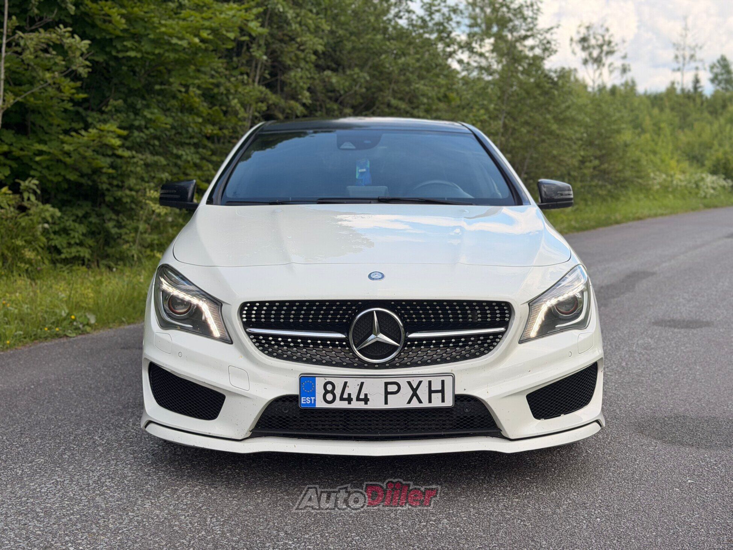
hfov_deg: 39.7
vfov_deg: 30.3
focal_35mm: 48
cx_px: 366
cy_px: 275
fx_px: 1017
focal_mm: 6.76
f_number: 1.78
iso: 64
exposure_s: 1/2667
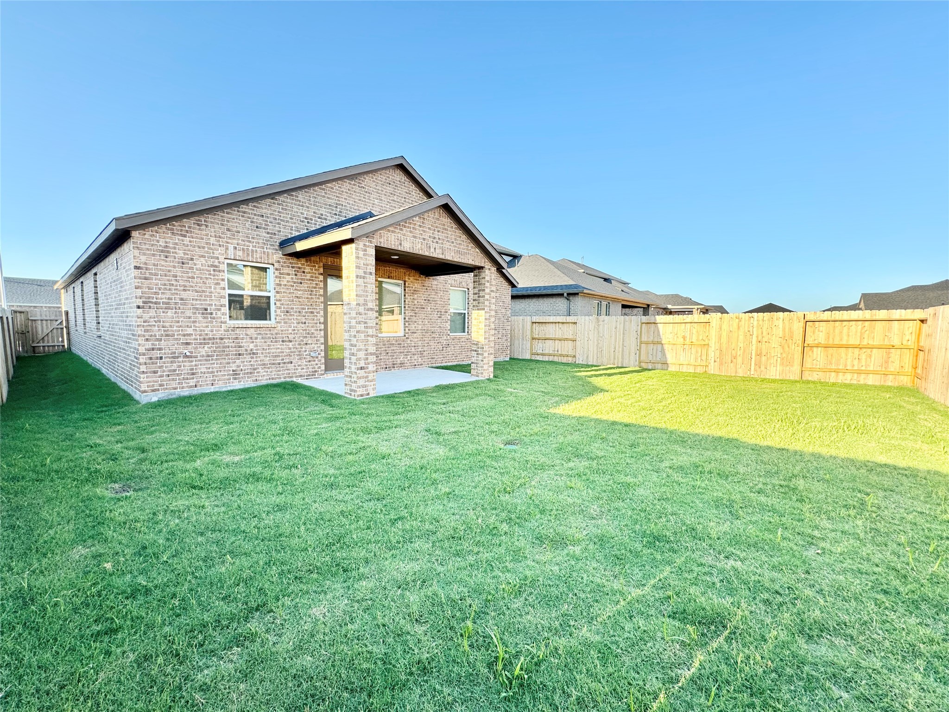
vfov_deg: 85.7
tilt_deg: -5.2
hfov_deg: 102.1
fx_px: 384
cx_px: 474
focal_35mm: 14
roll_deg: -1.0
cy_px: 356
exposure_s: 1/185
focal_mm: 2.22
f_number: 2.2
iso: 40
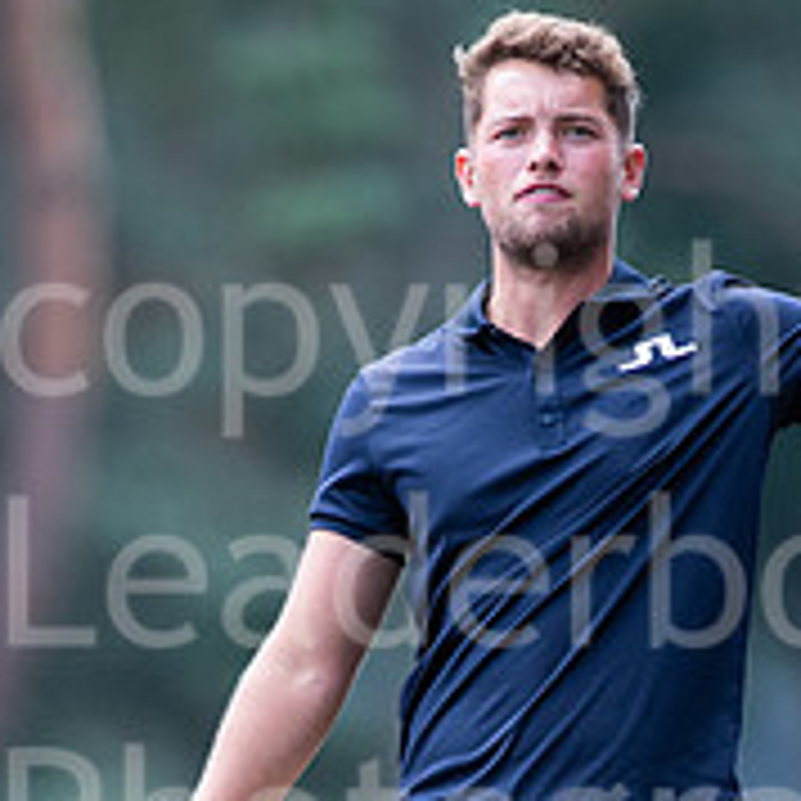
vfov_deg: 1.4
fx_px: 32620
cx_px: 590
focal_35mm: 1246
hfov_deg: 1.4
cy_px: 614
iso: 800
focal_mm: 300
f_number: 4
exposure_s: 1/1600
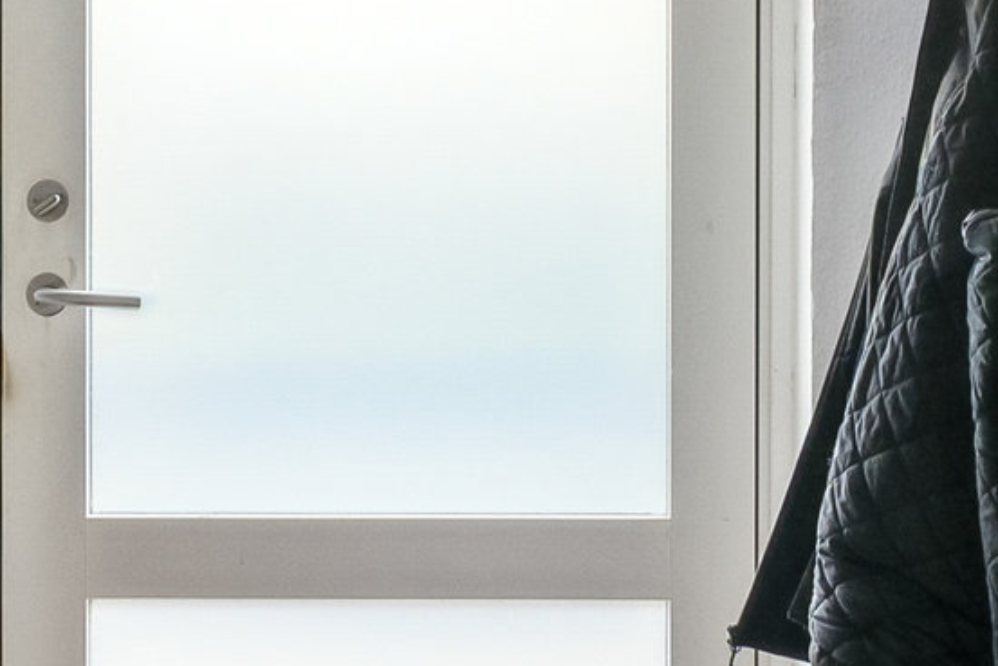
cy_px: 305
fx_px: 2856
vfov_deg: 13.3
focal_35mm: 103
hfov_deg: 19.8
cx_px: 370
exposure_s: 1/100
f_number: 9
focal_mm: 19
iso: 640
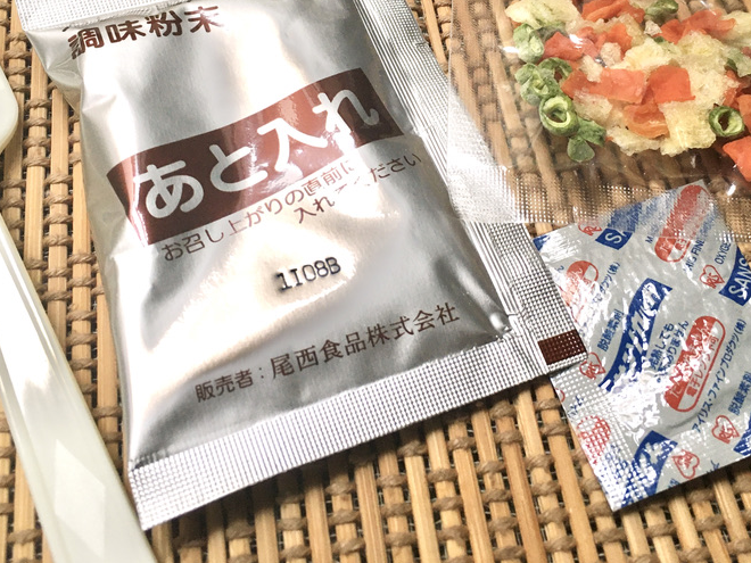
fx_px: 976
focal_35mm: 45
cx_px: 421
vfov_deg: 31.5
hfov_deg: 42.0
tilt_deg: -57.0
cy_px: 130
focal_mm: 4.15
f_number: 2.2
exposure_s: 1/30
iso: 40
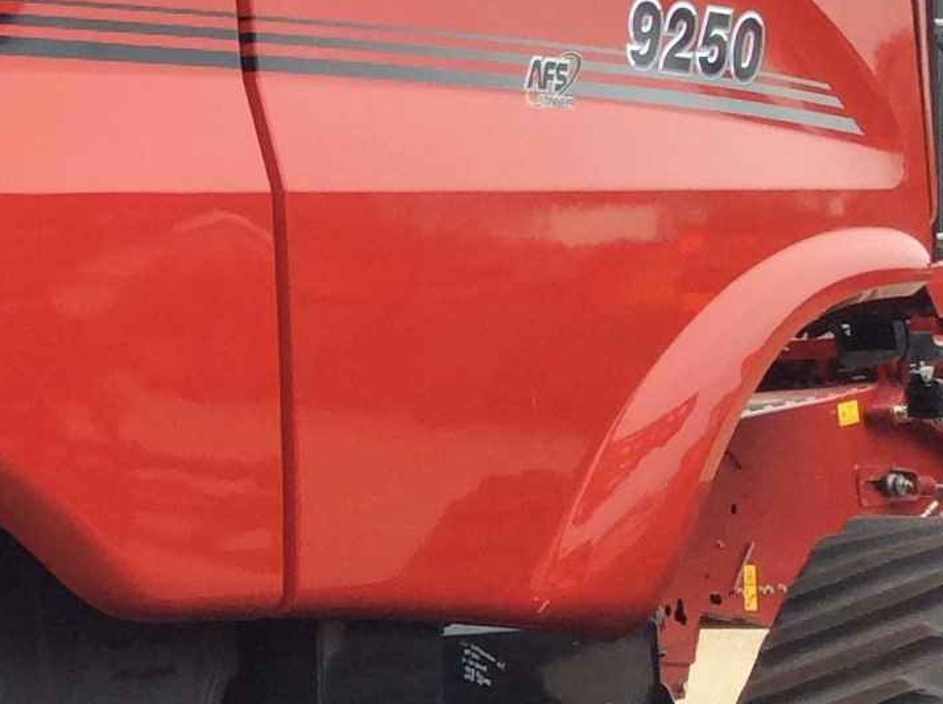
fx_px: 3155
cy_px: 250
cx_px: -599
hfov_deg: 15.3
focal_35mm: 116
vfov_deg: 12.7
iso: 32
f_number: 2.4
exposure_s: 1/267
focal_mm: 3.3
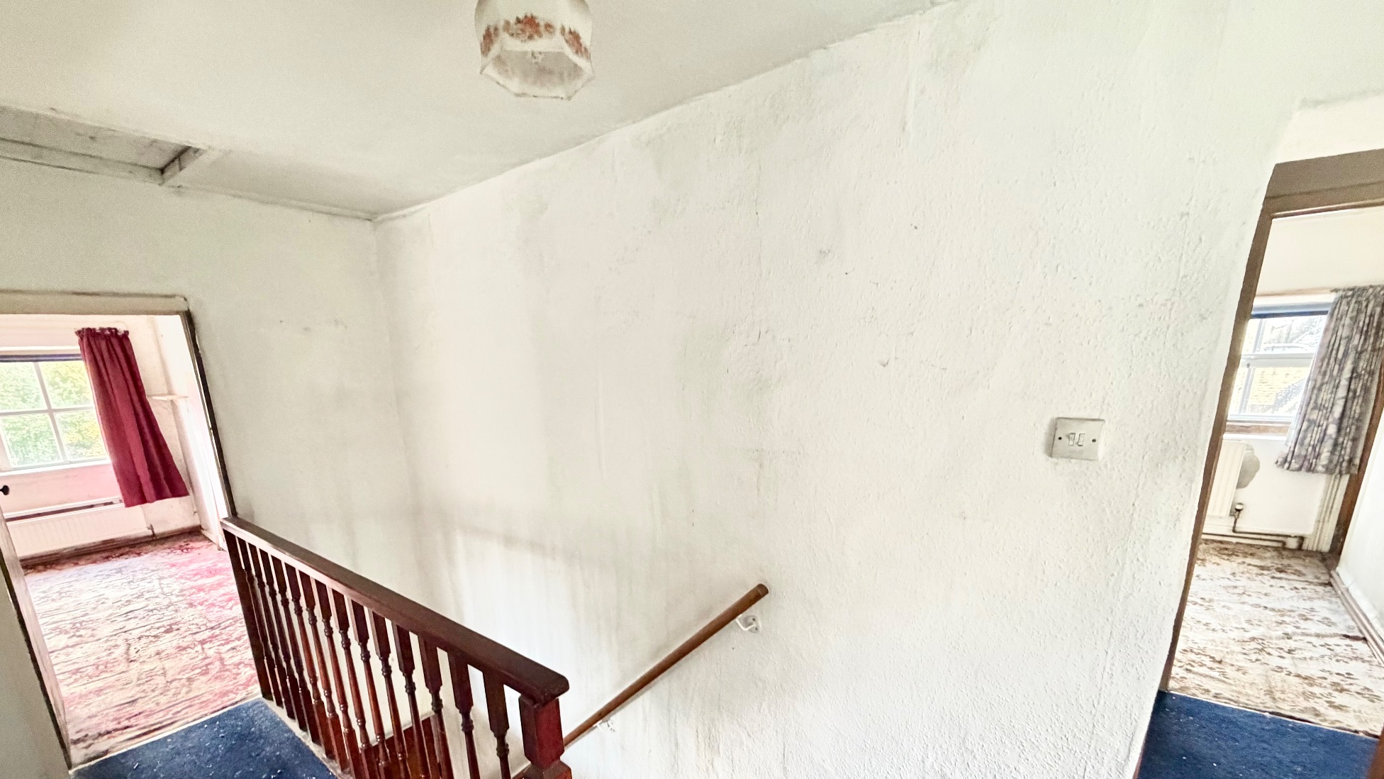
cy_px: 512
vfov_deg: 65.5
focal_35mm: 16
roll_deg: +1.3
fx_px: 587
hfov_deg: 99.3
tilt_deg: -14.9
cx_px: 660
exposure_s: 1/60
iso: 500
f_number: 2.2
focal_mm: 2.22
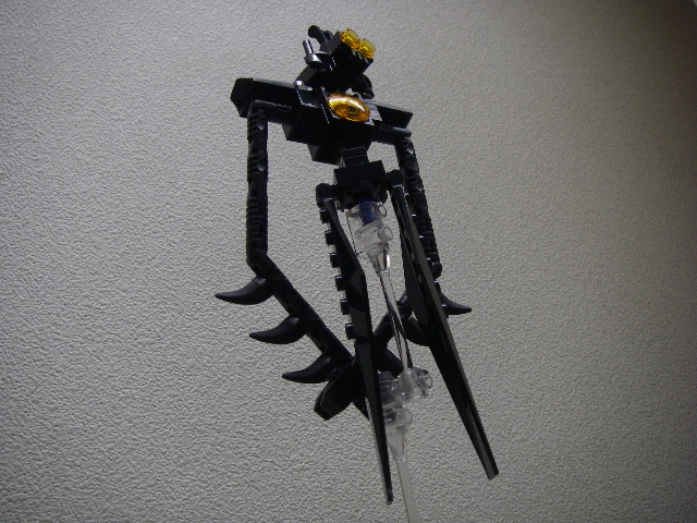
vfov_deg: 37.7
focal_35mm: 38
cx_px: 348
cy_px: 262
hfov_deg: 49.0
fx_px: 765
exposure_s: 1/20
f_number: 3.3
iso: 160
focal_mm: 6.3
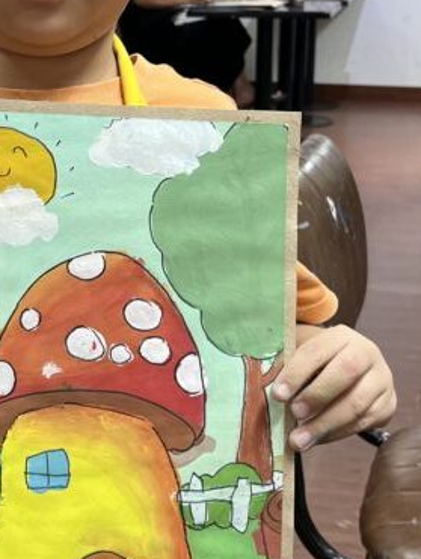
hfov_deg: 20.9
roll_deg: +1.4
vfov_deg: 27.7
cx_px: 112
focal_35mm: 70
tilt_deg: -16.1
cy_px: 237
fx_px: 1133
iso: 100
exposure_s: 1/100
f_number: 1.6
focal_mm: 5.1
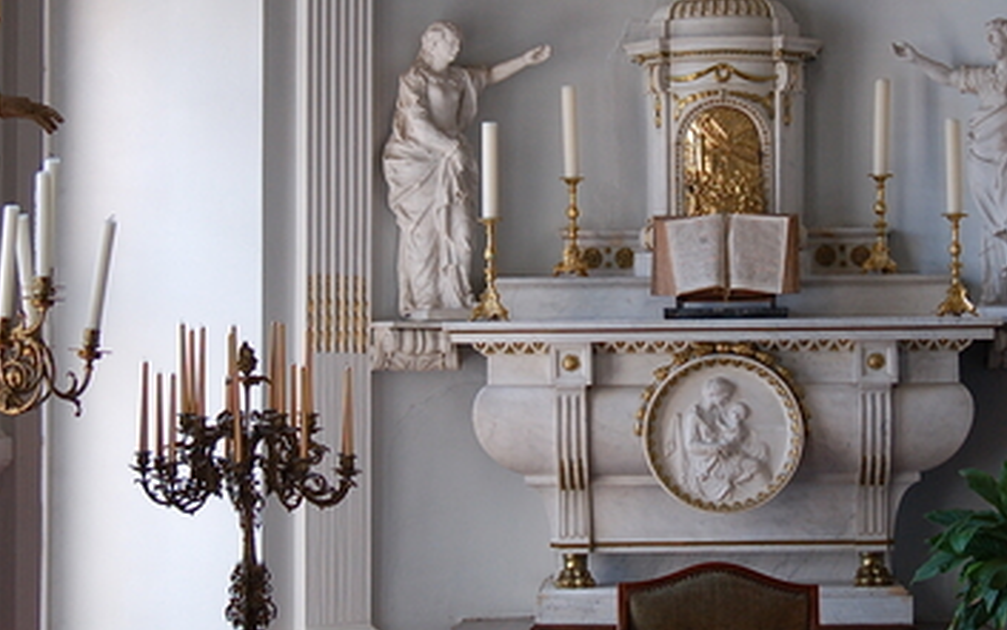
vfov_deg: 11.2
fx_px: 3209
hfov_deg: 17.8
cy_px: 252
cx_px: 702
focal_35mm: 117
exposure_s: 1/125
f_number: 5.6
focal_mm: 45
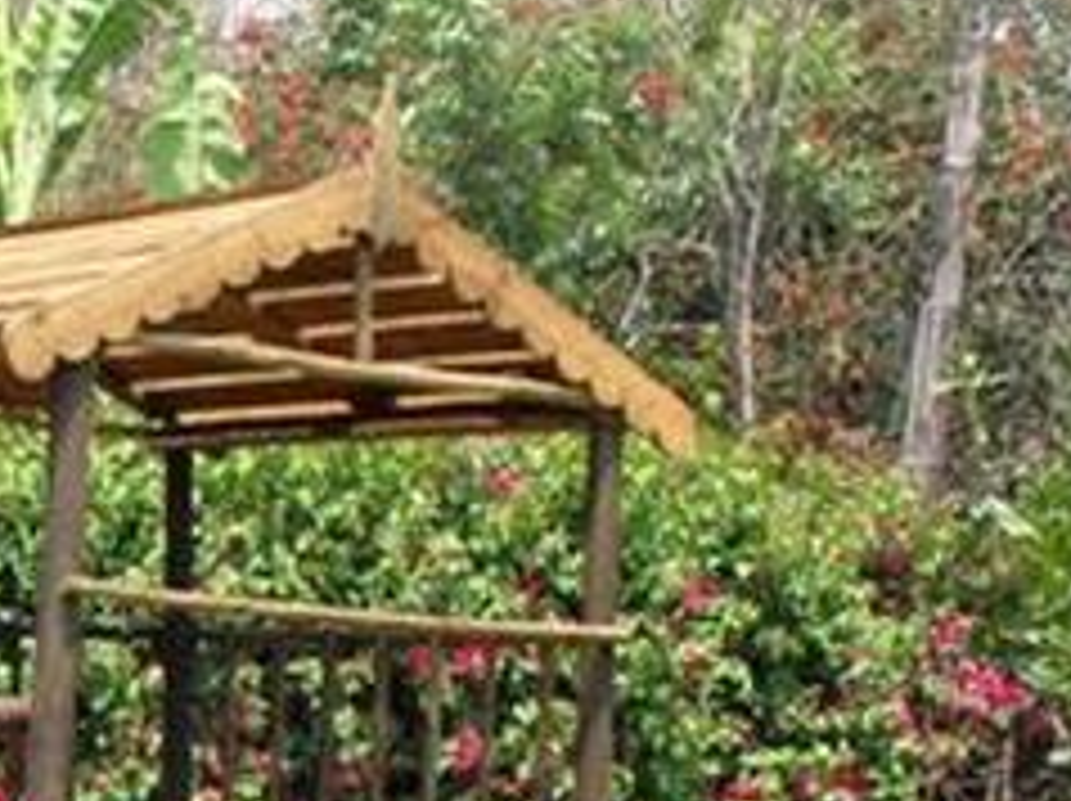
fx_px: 3956
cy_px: 1134
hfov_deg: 14.7
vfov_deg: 11.2
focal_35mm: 128
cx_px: -324
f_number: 8.3
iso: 80
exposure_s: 1/60
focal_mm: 6.3
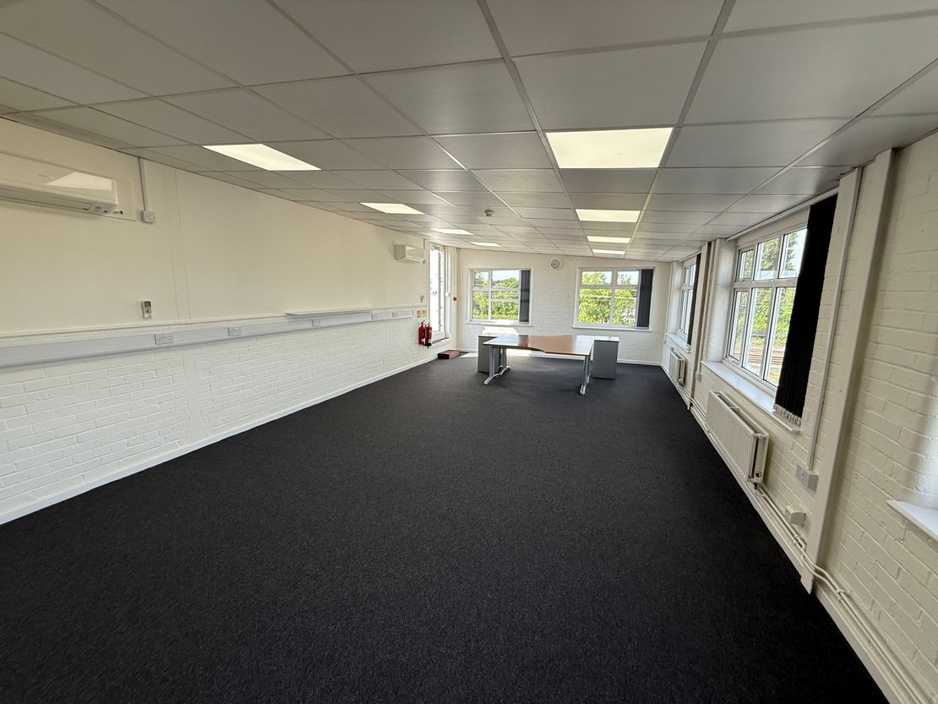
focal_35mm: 14
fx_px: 379
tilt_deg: -9.4
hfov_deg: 102.1
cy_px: 352
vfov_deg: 85.7
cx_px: 469
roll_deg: -1.3
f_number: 2.2
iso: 64
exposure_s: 1/207
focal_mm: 2.22
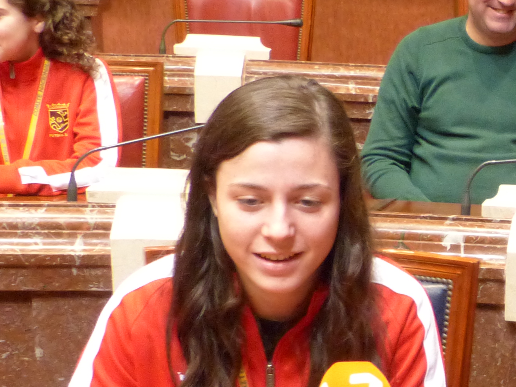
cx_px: 695
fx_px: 1267
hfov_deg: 20.7
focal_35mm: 85
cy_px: 273
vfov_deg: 17.3
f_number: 2.8
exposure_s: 1/15
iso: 500
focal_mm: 5.1
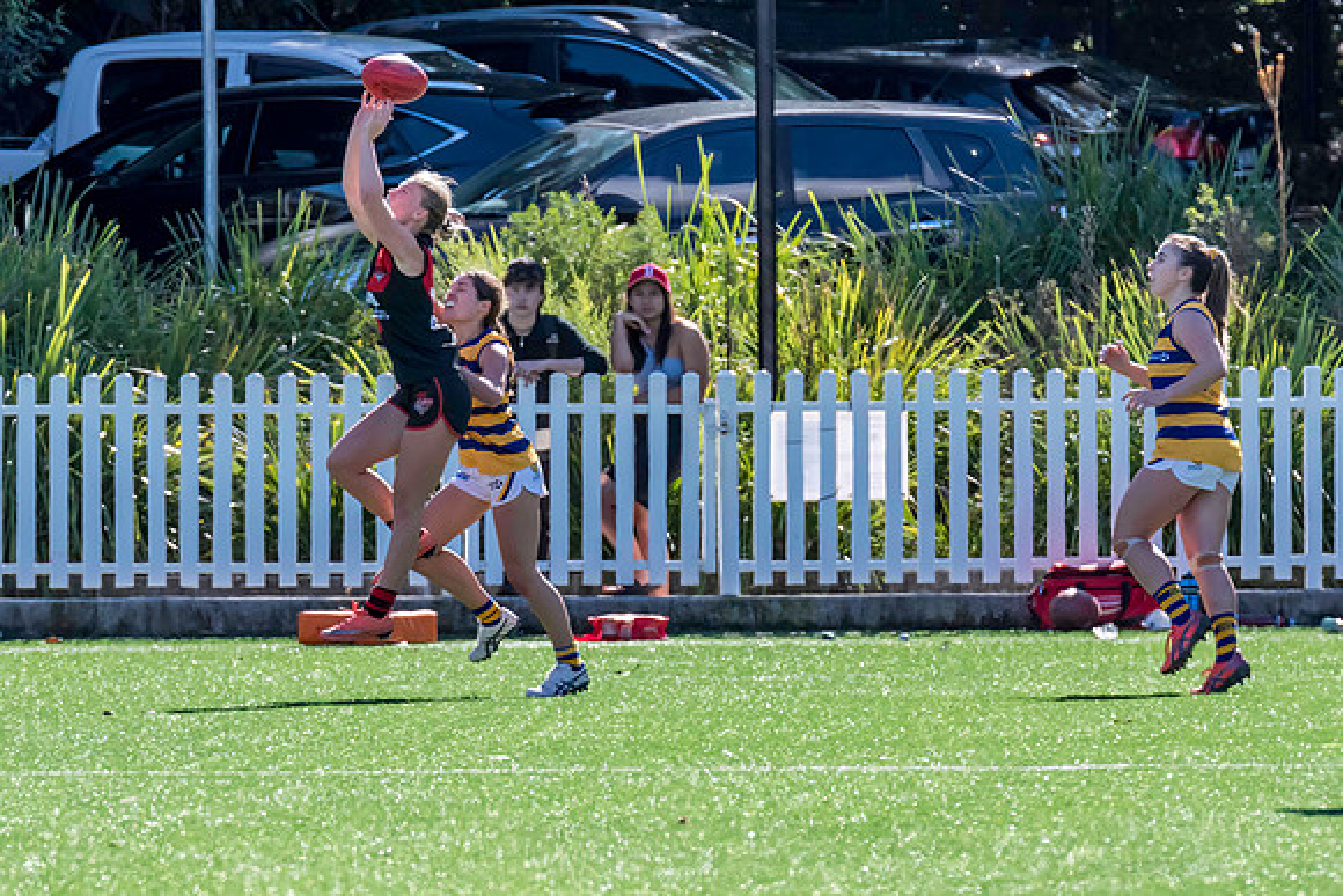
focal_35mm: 794
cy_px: 529
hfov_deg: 2.6
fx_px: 29632
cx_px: 579
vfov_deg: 1.7
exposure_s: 1/1600
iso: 800
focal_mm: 420
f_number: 8
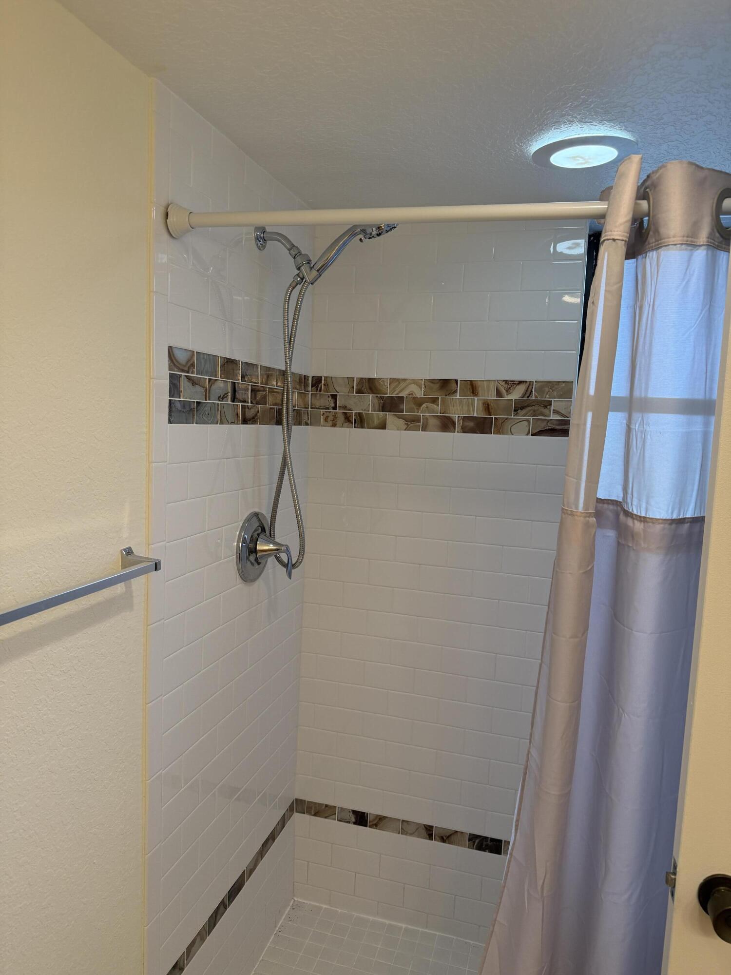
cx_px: 366
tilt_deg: -4.7
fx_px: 676
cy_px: 488
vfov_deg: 71.6
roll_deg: -3.1
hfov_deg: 56.8
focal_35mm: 24
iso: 160
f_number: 1.78
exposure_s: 1/223
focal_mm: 6.76
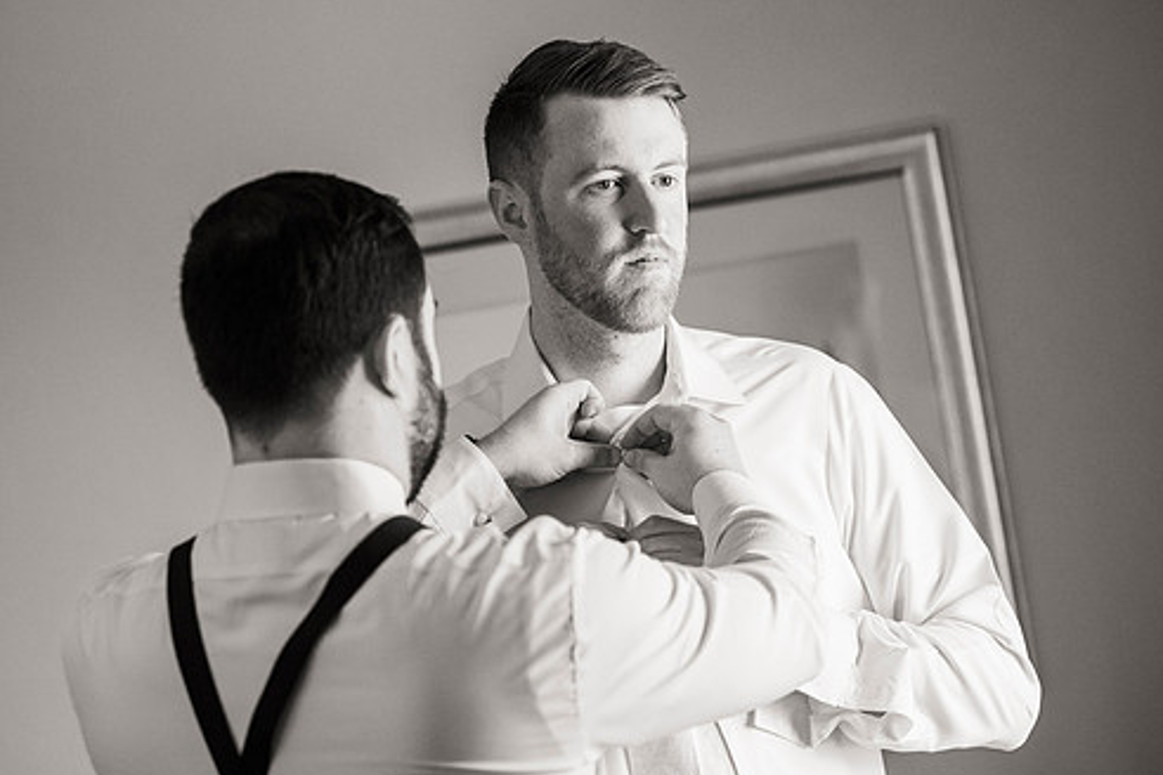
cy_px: 339
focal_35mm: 118
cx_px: 553
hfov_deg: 17.3
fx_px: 3812
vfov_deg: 11.6
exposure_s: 1/500
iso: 3200
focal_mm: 100
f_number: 3.5
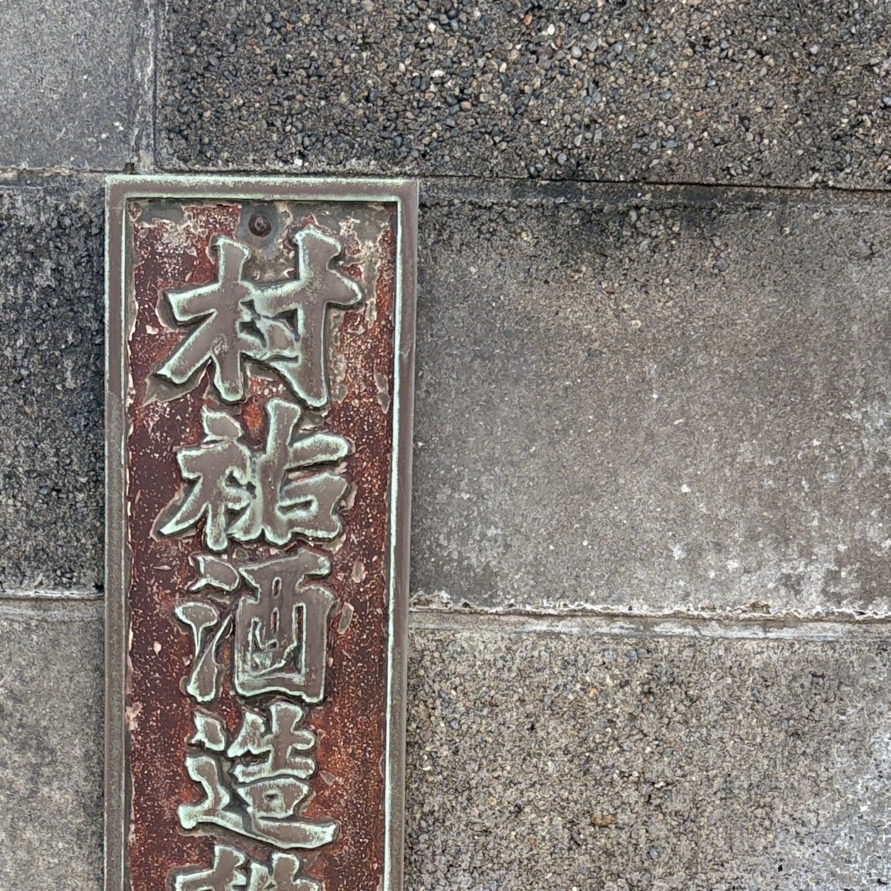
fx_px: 2155
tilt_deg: -5.7
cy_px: 858
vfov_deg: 22.6
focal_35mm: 74
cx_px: 283
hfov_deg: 23.2
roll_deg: -1.0
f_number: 1.6
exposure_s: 1/635
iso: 64
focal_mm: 5.96
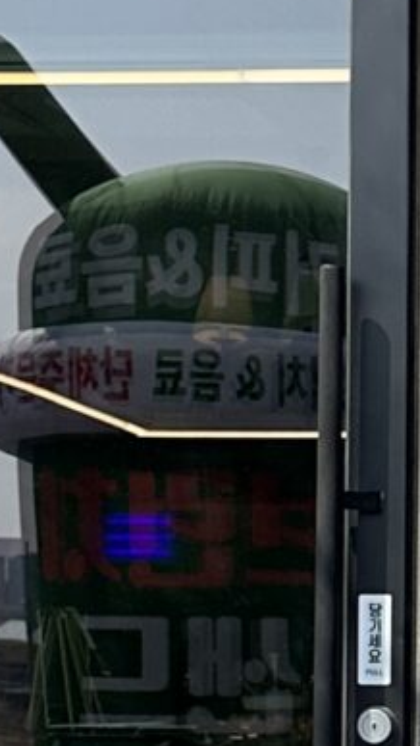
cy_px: 711
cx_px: 684
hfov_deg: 6.9
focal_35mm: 173
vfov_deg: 12.3
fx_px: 3421
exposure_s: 1/3247
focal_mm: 6.86
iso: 80
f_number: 1.78
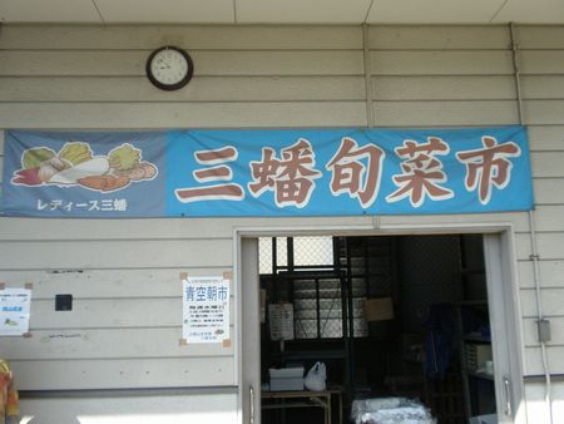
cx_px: 282
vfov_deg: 38.7
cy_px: 212
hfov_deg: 50.1
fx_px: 603
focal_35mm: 37
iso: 100
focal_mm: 6.6
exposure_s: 1/500
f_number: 3.5
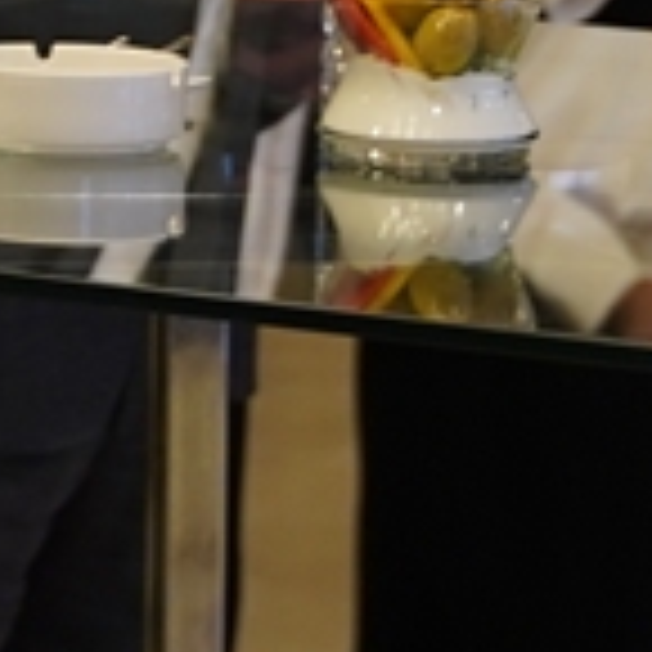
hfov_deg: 4.4
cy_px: -639
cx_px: -1052
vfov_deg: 4.5
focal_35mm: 383
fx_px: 8169
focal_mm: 41.8
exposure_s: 1/50
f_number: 2.8
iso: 500
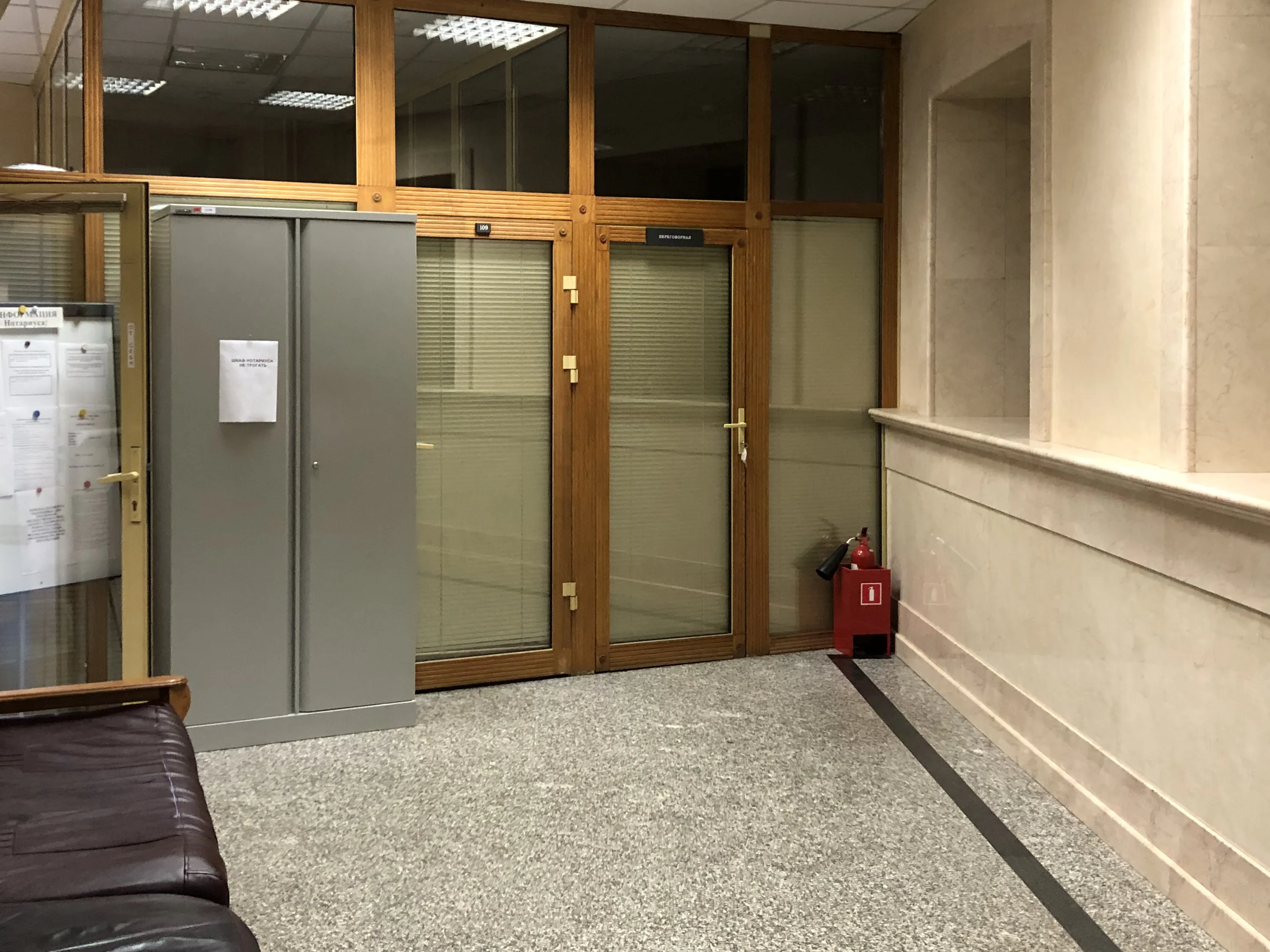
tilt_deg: -2.5
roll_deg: +0.8
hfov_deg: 47.8
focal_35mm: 39
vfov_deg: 36.7
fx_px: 1431
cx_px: 562
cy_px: 383
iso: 100
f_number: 1.8
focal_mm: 4
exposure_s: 1/14
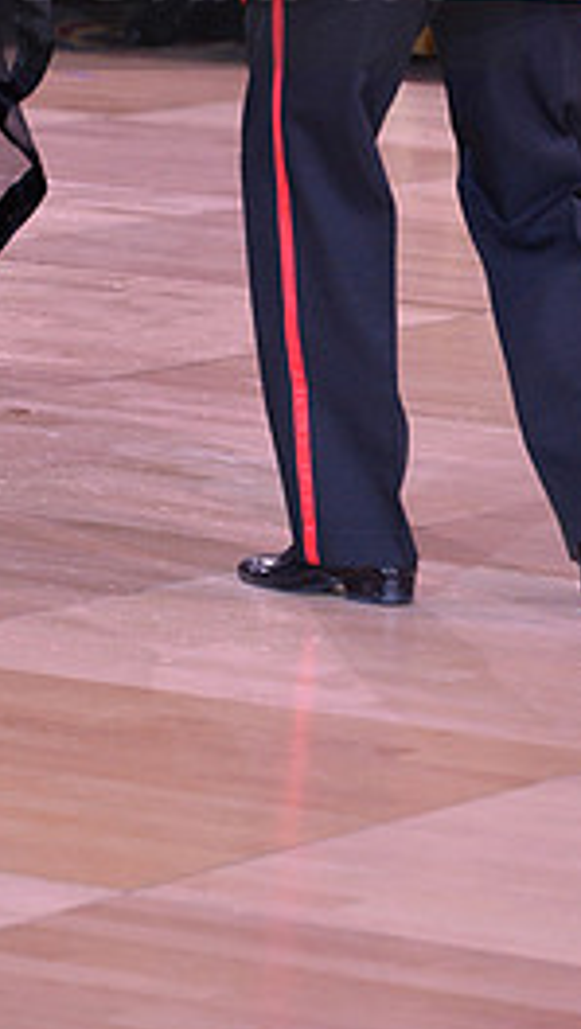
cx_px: -14
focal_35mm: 310
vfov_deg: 6.9
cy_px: -58
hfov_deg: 3.9
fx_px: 8469
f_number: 6.3
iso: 1600
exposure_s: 1/250
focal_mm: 135
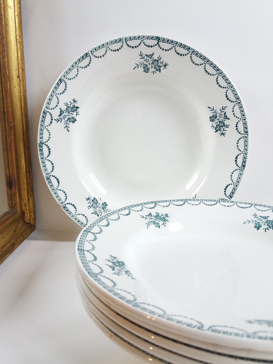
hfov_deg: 49.7
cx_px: 136
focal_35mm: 28
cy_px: 182
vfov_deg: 63.4
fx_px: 294
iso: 100
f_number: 1.9
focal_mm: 3.7
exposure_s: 1/17
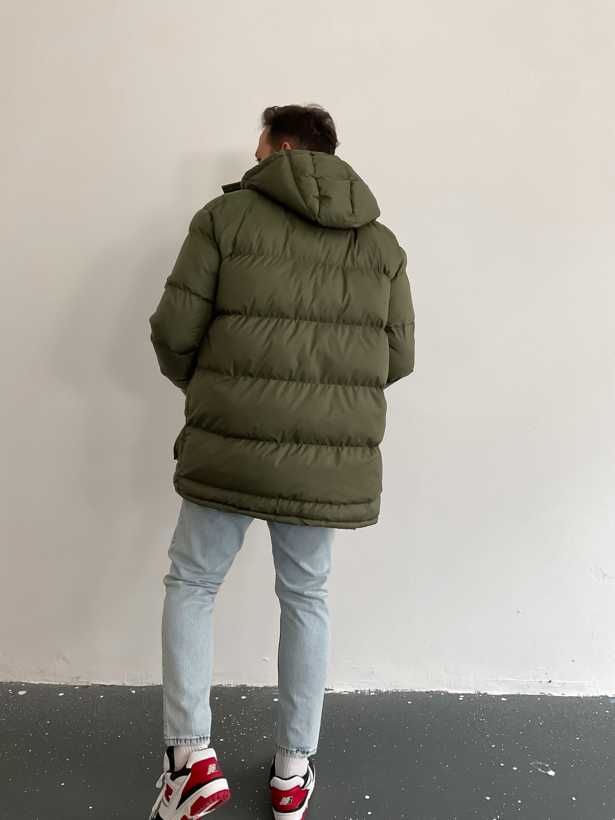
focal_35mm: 29
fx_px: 687
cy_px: 410
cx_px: 308
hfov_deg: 48.2
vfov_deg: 61.7
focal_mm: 3
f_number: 1.8
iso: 100
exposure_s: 1/50
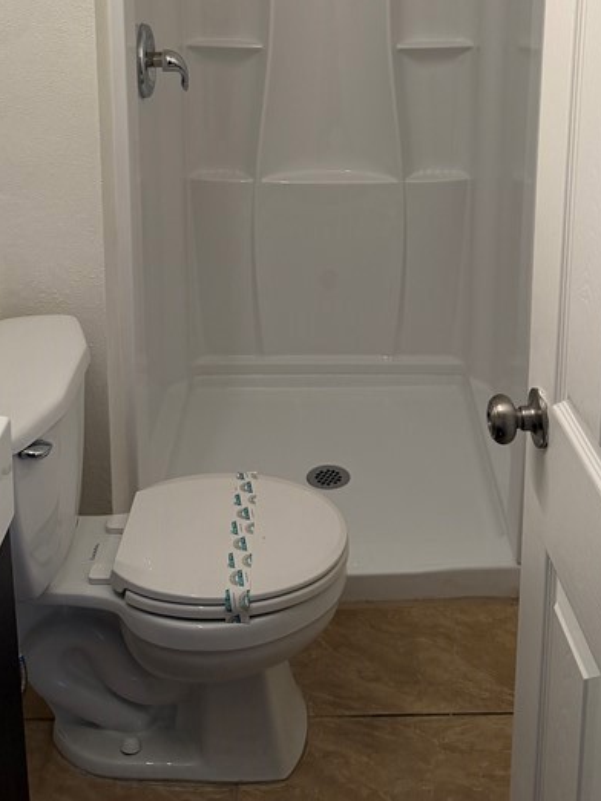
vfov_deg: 37.9
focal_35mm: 47
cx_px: 339
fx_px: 1088
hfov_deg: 30.8
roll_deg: -0.7
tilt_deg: -12.6
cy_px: 92
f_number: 1.78
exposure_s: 1/120
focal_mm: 6.76
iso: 160
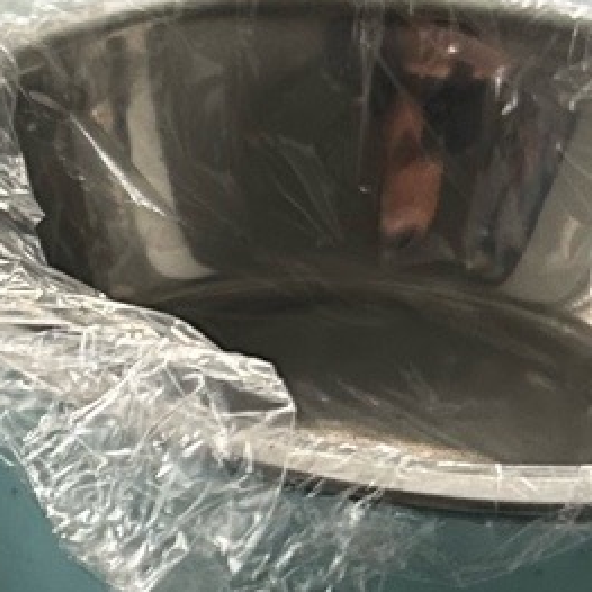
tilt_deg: -36.2
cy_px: 644
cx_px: -254
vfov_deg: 12.3
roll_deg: -0.1
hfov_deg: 12.0
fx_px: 2709
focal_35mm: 140
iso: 250
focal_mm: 5.7
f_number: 1.5
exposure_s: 1/60
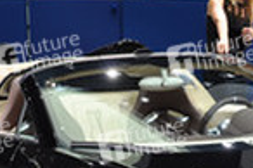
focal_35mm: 144
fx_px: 1008
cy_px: 185
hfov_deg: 14.3
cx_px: 165
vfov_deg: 9.4
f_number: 5.6
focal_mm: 31
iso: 400
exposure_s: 1/200
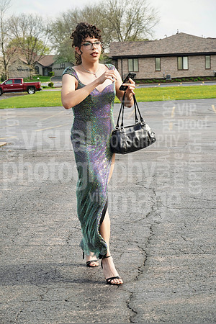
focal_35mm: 94
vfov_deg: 21.6
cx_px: 108
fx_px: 850
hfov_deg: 14.5
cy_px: 162
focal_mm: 63
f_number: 6.3
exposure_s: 1/250
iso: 250
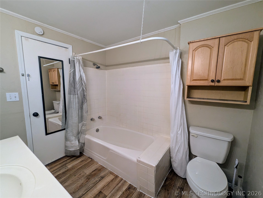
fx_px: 99
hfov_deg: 106.1
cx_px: 132
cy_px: 99
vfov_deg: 90.0
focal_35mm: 13
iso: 198
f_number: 2.2
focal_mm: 1.95
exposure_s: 1/24
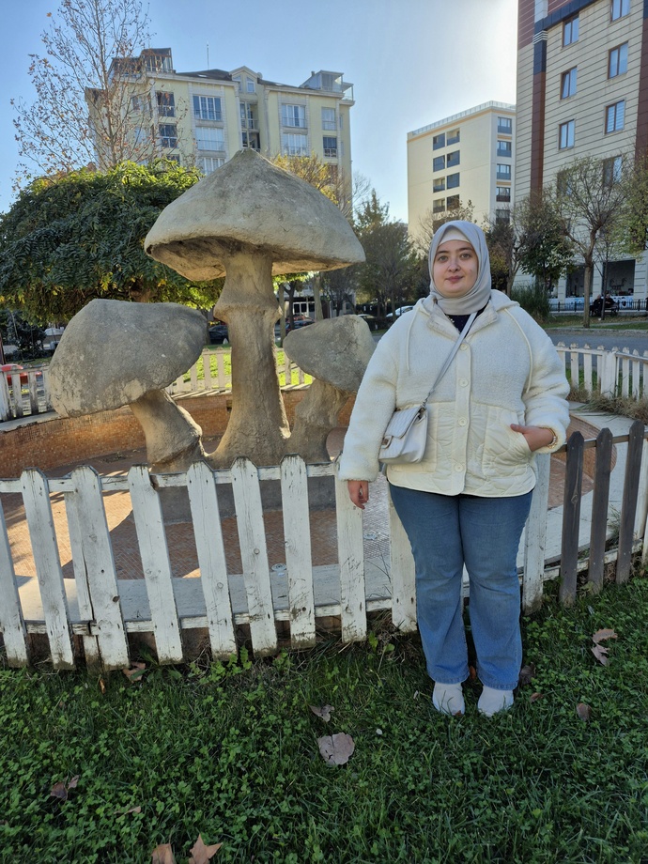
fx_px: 574
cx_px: 324
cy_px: 432
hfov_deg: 58.9
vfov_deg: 73.9
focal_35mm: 23
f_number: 1.8
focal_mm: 5.4
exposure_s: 1/2000
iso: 25
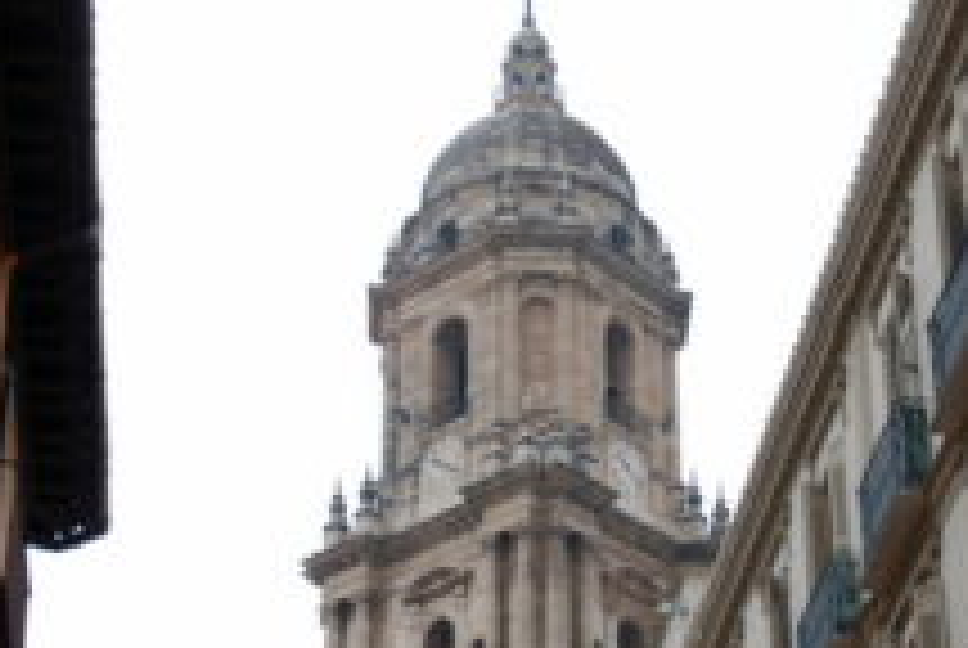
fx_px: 2347
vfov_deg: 15.7
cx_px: 675
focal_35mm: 87
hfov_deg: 23.2
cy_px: 457
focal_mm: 25
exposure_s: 1/200
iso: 100
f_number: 5.6
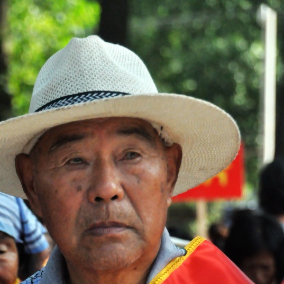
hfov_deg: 6.7
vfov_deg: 6.7
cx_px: 90
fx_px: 2432
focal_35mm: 262
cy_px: 301
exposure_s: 1/3000
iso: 2500
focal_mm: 92
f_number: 5.6
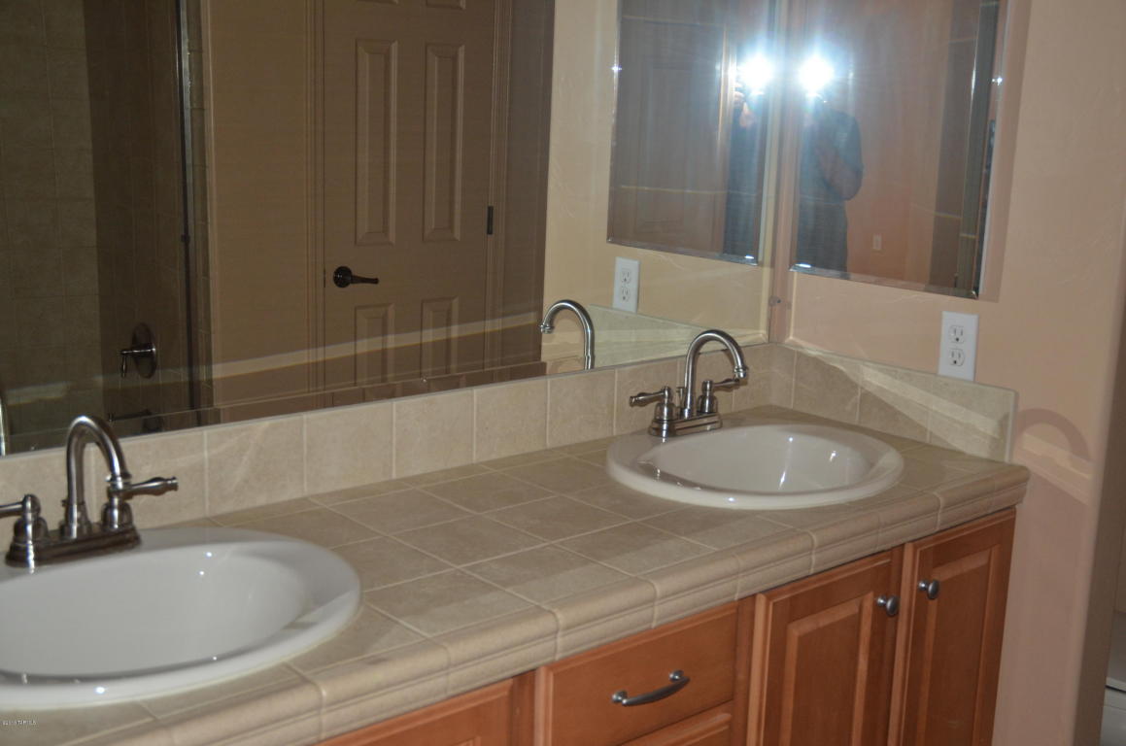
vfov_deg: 30.7
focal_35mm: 44
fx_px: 1358
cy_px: 373
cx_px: 563
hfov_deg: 45.0
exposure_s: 1/60
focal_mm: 29
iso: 800
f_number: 3.8
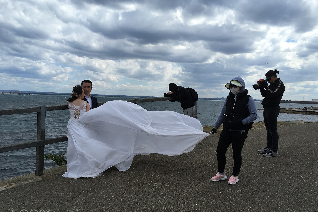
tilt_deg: -5.0
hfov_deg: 60.3
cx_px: 163
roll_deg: -1.6
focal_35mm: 31
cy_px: 118
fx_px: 274
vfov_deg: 42.3
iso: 25
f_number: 2.2
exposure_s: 1/1748
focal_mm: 4.15
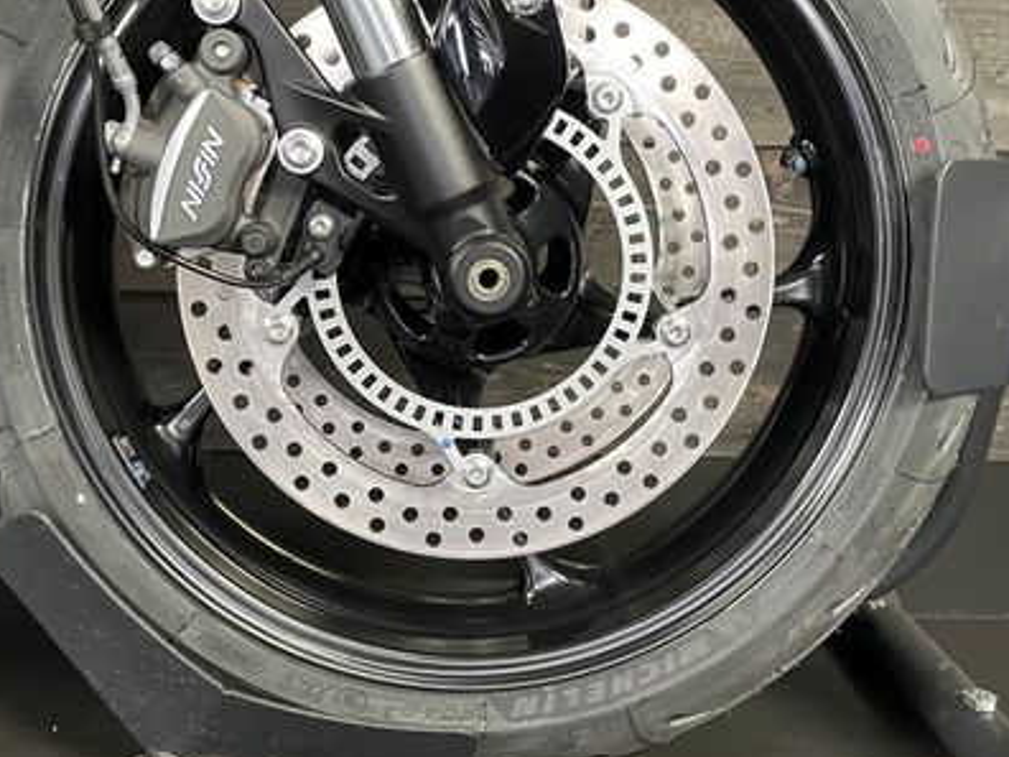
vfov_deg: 34.0
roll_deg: -0.7
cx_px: 466
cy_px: 242
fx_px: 1224
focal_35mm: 42
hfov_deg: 44.8
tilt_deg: -6.3
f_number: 1.6
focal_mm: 4.2
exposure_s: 1/50
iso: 400
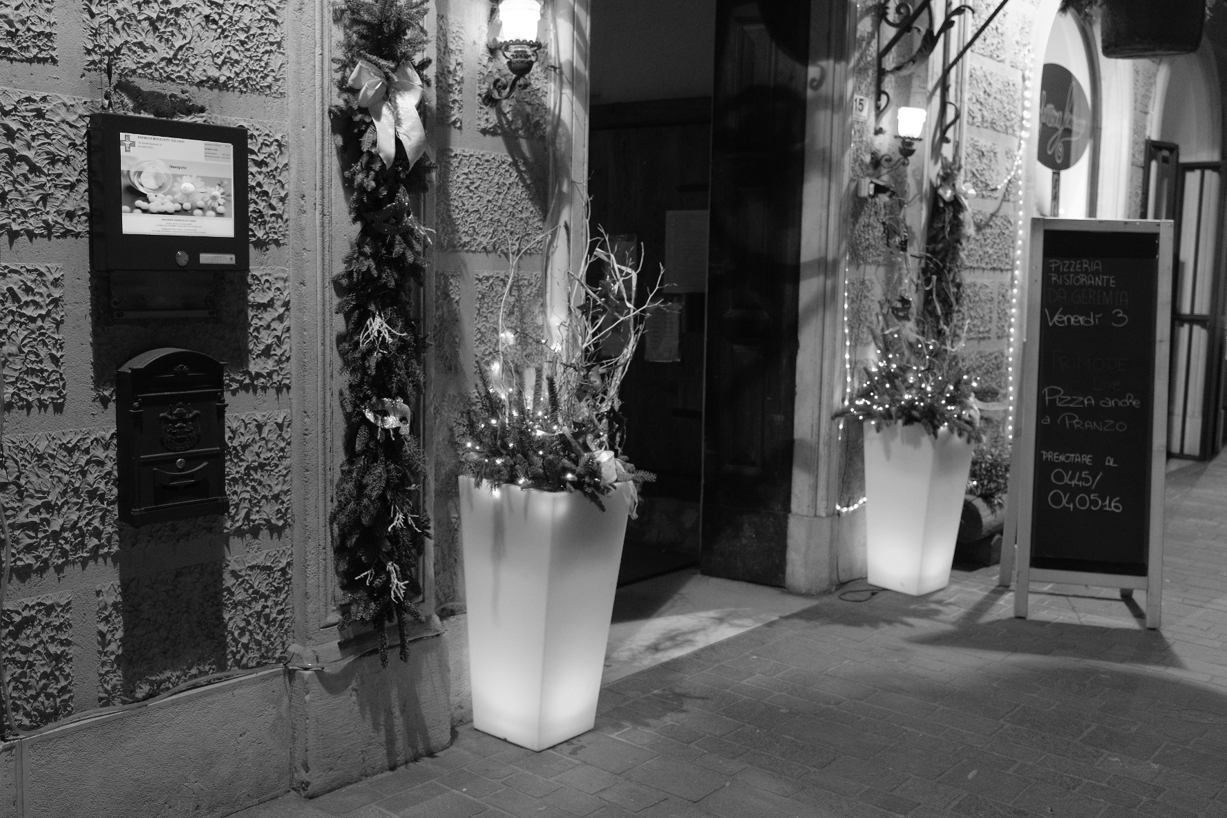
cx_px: 614
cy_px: 409
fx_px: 1193
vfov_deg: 37.9
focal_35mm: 35
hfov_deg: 54.4
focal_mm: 23.4
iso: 1250
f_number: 2.8
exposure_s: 1/34
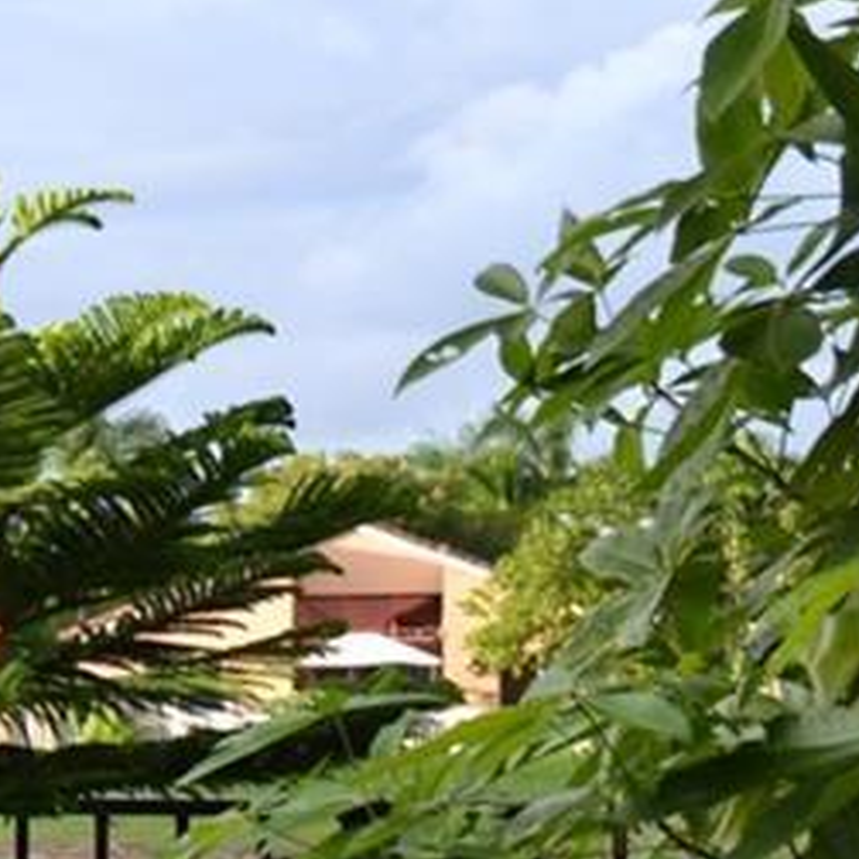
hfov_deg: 10.7
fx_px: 4099
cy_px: 773
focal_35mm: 146
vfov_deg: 11.9
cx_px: -962
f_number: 3.5
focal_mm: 18
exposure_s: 1/160
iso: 100
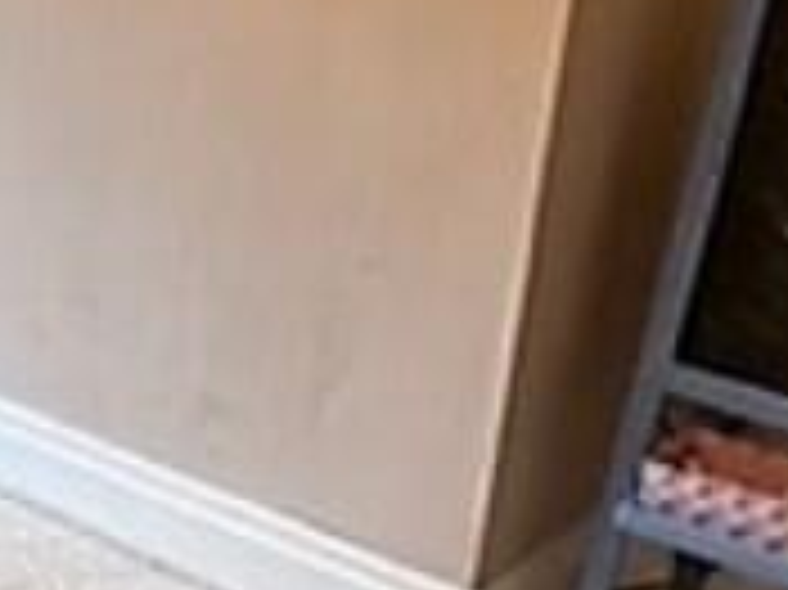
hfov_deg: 20.6
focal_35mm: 82
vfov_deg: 17.9
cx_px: -369
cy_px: 176
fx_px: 1865
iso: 200
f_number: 2.2
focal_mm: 2.22
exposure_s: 1/100
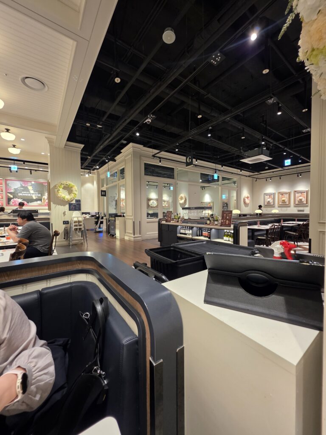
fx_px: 163
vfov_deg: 106.2
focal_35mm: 13
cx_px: 163
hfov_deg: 89.9
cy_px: 218
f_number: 1.9
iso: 160
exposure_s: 1/60
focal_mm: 2.2
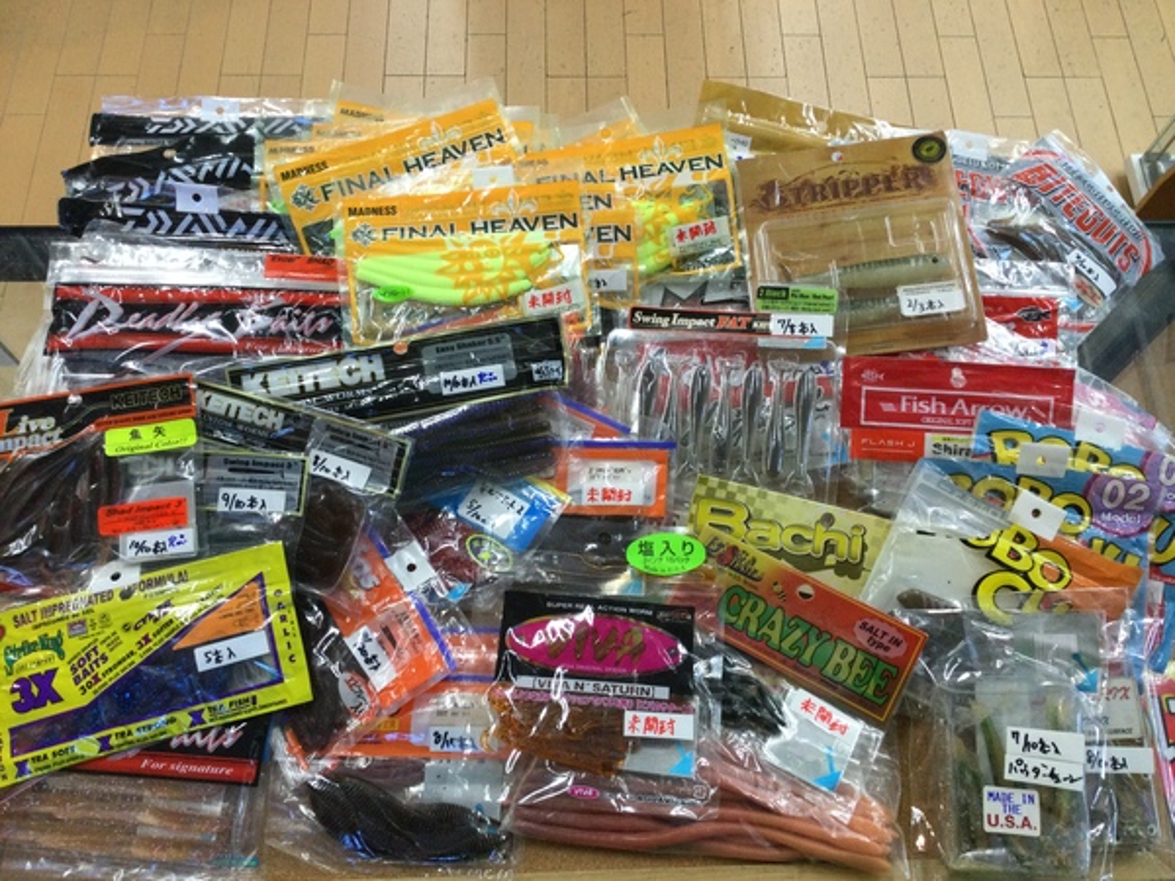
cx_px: 588
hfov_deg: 58.4
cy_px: 440
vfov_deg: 45.4
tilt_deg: -66.4
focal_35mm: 31
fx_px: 1052
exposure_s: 1/30
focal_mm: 3.3
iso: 40
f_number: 2.4
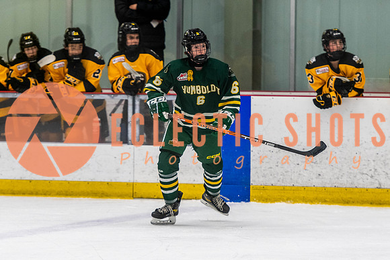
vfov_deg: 5.1
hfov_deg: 7.7
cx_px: 195
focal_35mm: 268
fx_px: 2907
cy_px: 131
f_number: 2.8
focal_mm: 155
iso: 1800
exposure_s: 1/640
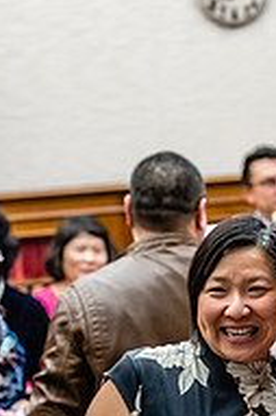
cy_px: 403
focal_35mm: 165
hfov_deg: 8.3
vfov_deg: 12.3
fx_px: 1901
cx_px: 233
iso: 2500
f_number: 3.5
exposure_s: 1/160
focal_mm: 70
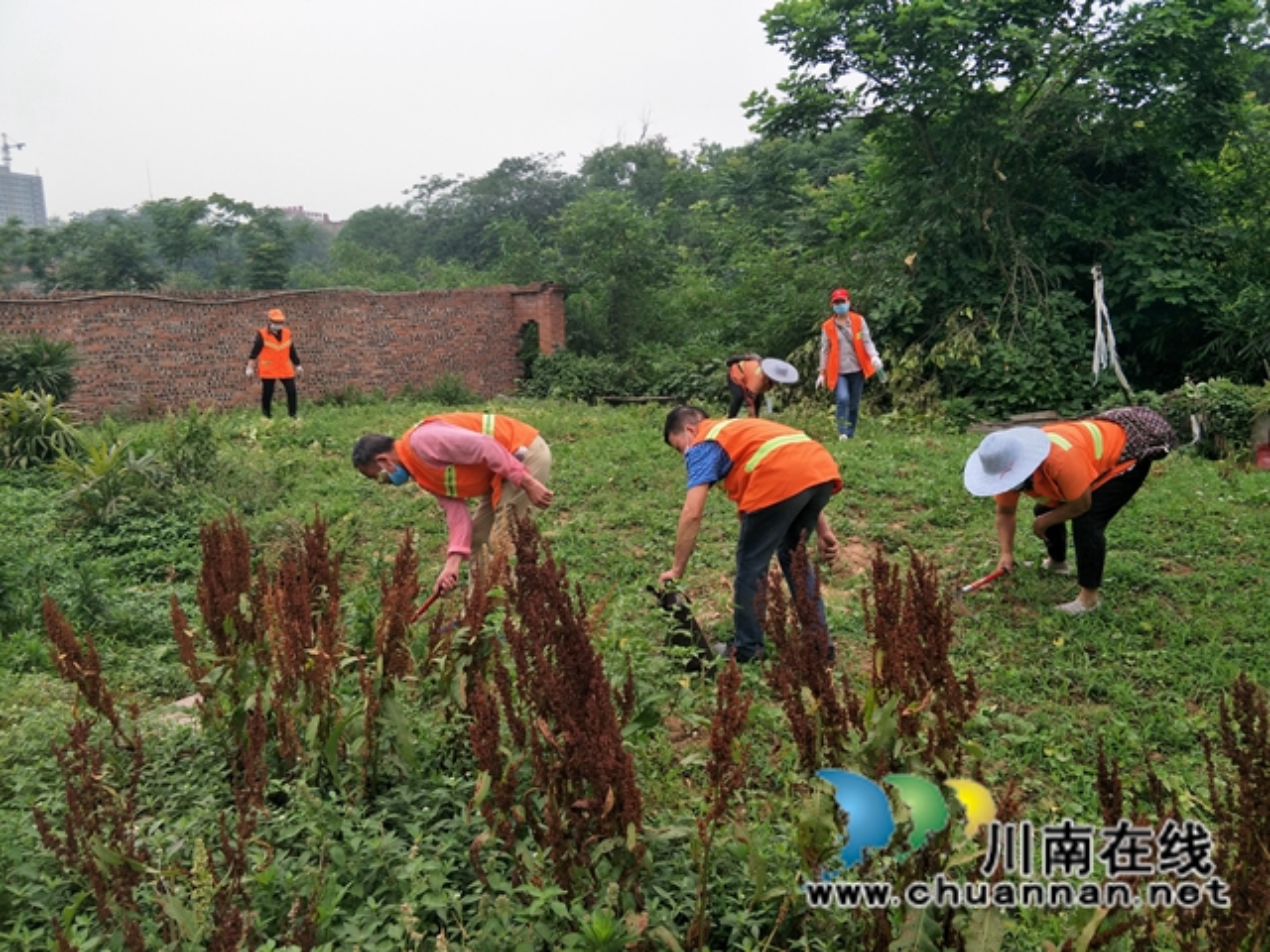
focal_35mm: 22
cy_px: 476
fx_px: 807
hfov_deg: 76.4
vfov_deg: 61.1
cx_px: 635
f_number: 1.7
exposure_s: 1/400
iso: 88
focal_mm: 3.79
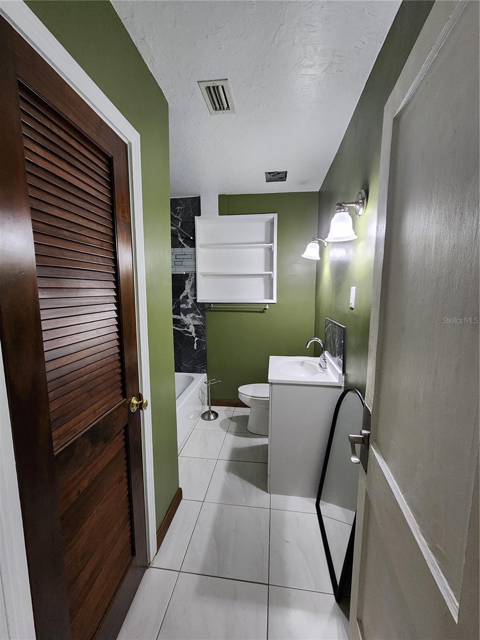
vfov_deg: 106.2
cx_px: 240
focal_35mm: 13
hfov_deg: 89.9
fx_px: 240
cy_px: 320
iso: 500
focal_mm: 2.2
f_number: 2.2
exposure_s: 1/30
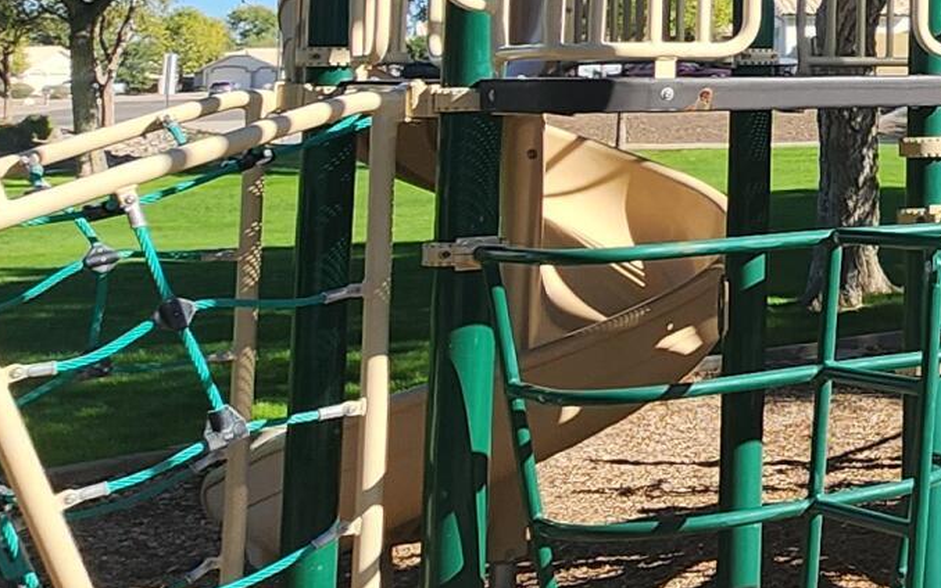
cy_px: -43
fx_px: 1565
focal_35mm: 61
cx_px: 1511
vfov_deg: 20.4
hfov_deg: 24.0
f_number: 2.2
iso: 50
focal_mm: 2.2
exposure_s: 1/1070
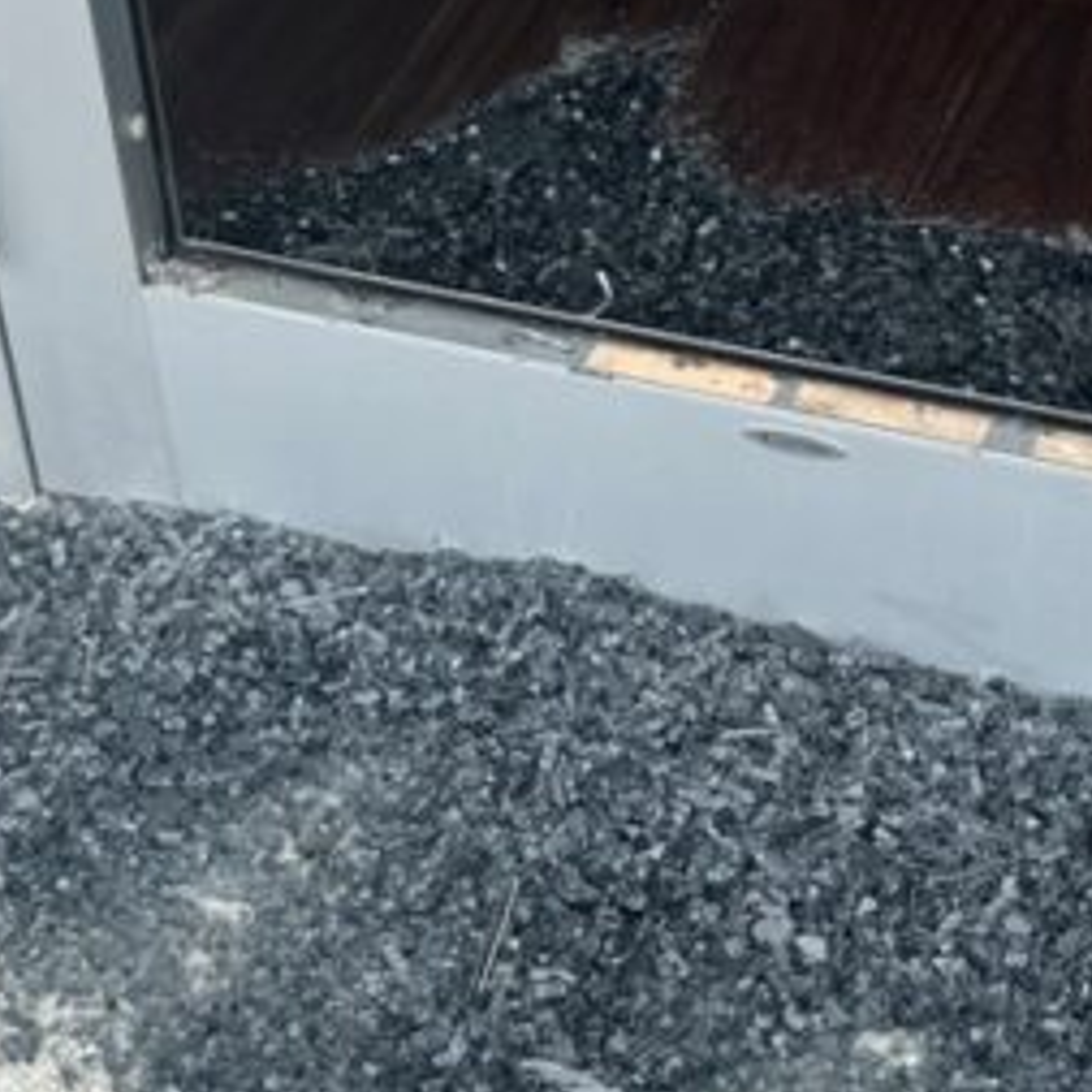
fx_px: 3319
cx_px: 837
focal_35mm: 93
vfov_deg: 18.7
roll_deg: -0.6
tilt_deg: -42.3
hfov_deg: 18.5
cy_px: 578
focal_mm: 5.7
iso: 50
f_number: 1.5
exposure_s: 1/1135
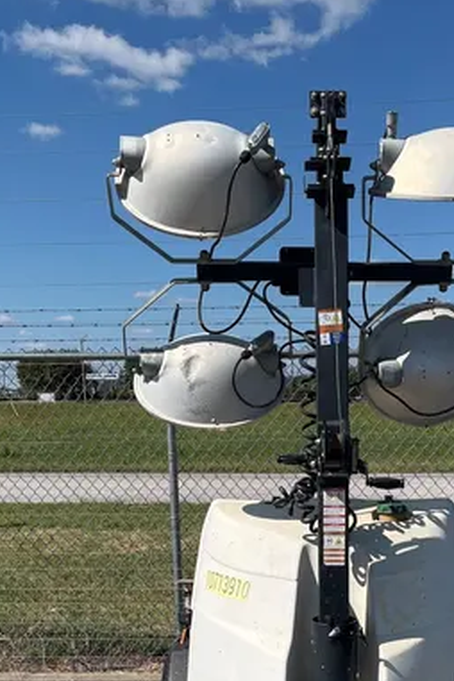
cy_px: 632
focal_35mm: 52
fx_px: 984
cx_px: 331
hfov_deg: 25.7
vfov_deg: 35.6
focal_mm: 5.1
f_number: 1.6
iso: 50
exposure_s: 1/4484
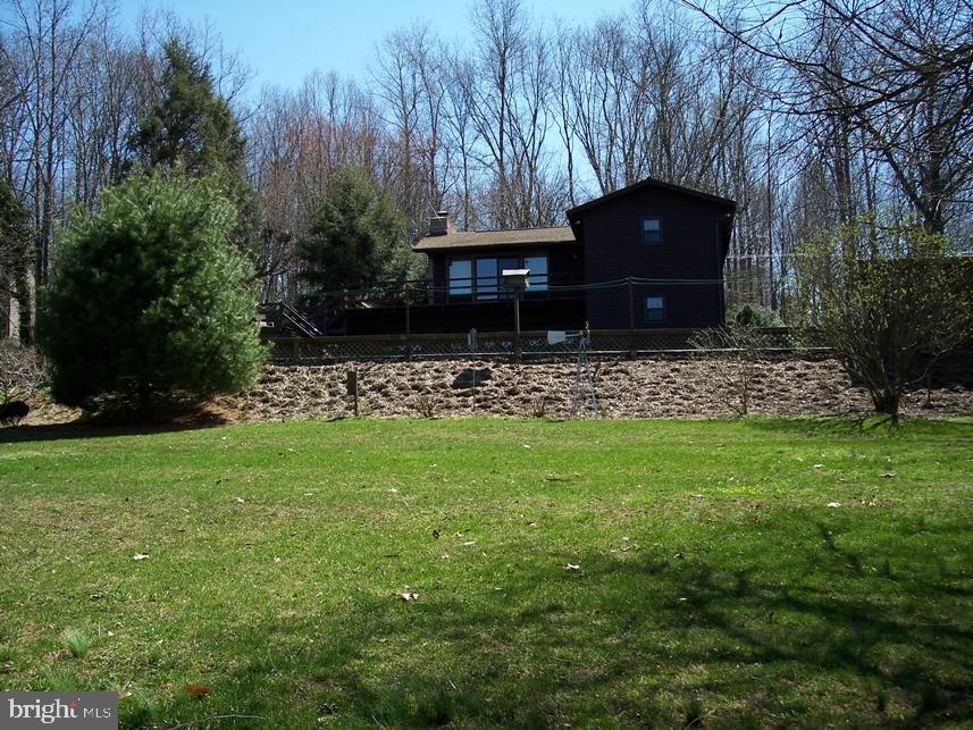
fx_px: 1096
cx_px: 486
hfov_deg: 47.9
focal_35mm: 39
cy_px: 365
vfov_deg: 36.8
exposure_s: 1/750
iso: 100
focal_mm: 8
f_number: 3.4
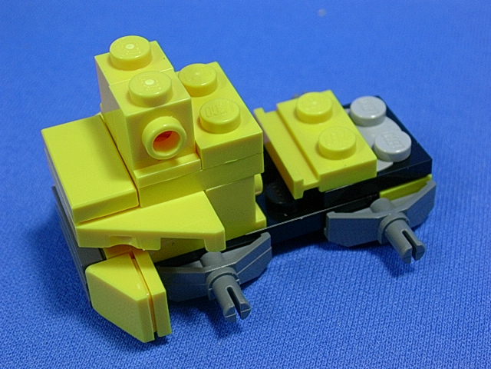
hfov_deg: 26.0
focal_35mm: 75
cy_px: 184
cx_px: 246
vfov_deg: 19.6
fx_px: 1064
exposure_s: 1/23.9
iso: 70
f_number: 3.8
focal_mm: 11.3
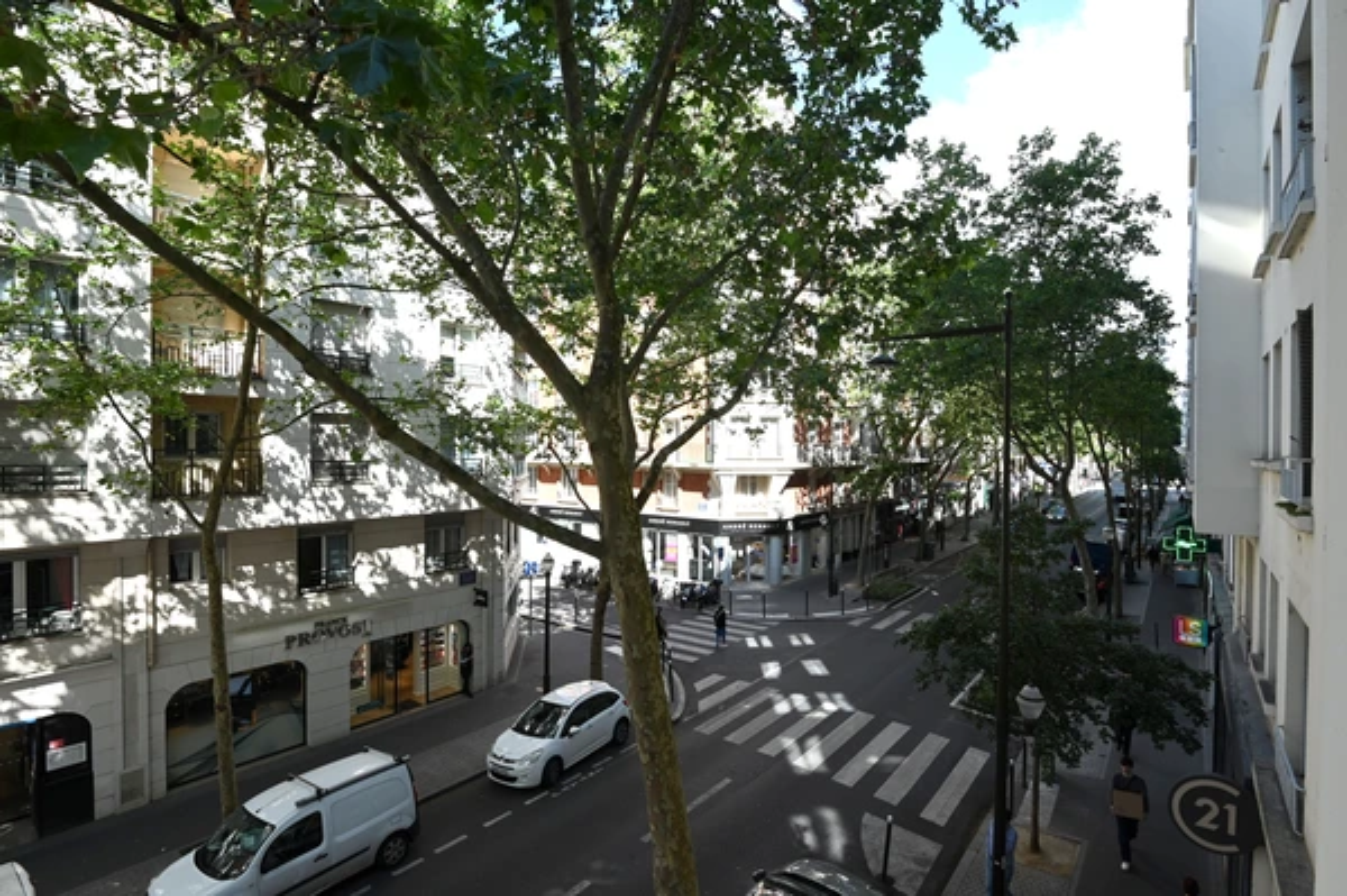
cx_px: 674
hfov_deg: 93.3
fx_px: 636
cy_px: 448
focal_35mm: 17
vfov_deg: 70.3
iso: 400
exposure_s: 1/80
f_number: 11
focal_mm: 17
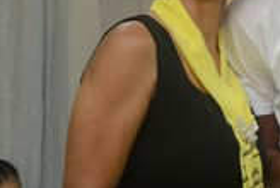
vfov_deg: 7.0
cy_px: 2
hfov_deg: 10.2
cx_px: 370
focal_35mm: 197
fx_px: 1535
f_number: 4.8
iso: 1600
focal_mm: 48
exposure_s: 1/80
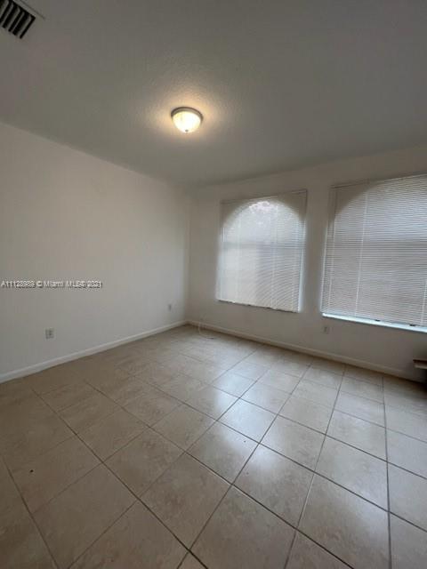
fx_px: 214
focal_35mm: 13
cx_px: 214
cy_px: 284
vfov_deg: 106.2
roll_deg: -1.3
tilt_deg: -6.1
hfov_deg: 89.9
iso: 50
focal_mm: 1.57
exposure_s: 1/122
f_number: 1.8
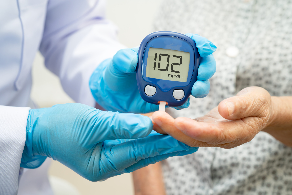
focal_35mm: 50
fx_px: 406
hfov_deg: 39.6
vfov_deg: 27.0
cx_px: 146
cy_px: 98
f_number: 4
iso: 400
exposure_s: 1/80
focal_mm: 50
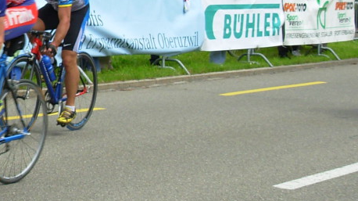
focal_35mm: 156
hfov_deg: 13.6
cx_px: -18
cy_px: 35
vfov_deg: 7.8
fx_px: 1480
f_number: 3.4
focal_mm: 10.5
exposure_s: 1/456
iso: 50
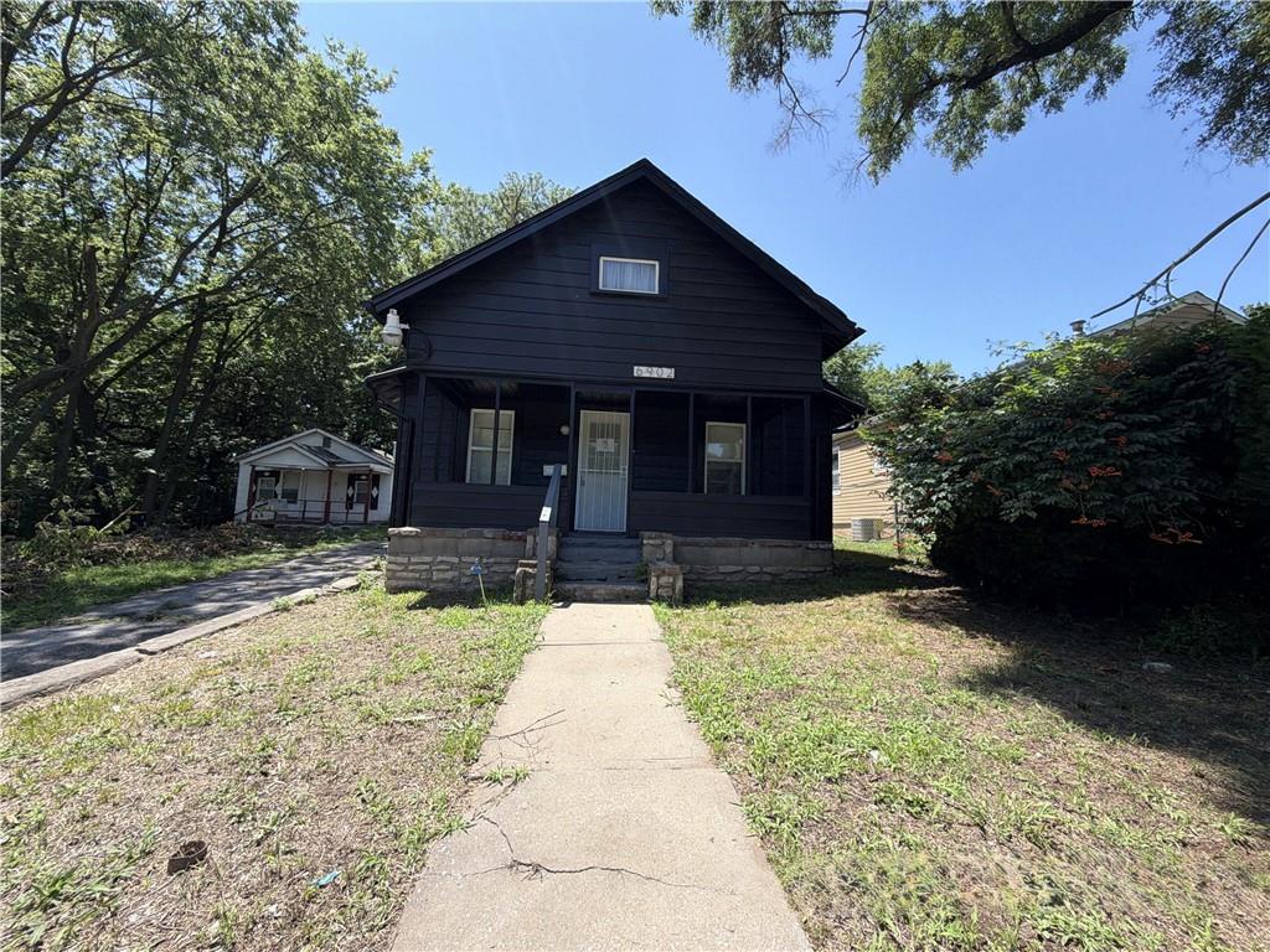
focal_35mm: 14
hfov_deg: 102.1
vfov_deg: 85.7
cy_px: 476
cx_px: 635
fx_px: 514
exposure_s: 1/770
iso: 32
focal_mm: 2.22
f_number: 2.2
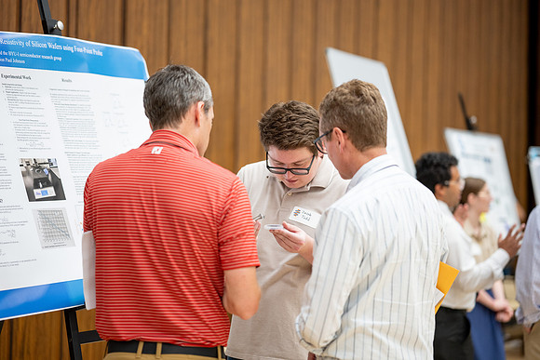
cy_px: 180
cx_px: 270
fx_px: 1275
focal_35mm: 85
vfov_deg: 16.1
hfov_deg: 23.9
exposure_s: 1/200
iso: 900
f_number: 1.8
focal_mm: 85
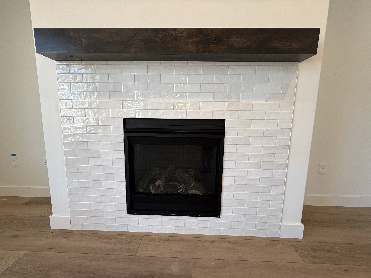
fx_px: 150
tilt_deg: -6.6
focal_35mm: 14
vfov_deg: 85.7
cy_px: 139
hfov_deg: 102.1
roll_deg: -0.3
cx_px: 186
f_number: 2.2
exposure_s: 1/120
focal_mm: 2.22
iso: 100
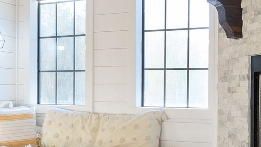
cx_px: 172
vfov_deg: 21.4
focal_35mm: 56
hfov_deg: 36.9
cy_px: 95
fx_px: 387
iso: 500
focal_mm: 14
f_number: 6.3
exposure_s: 1/125
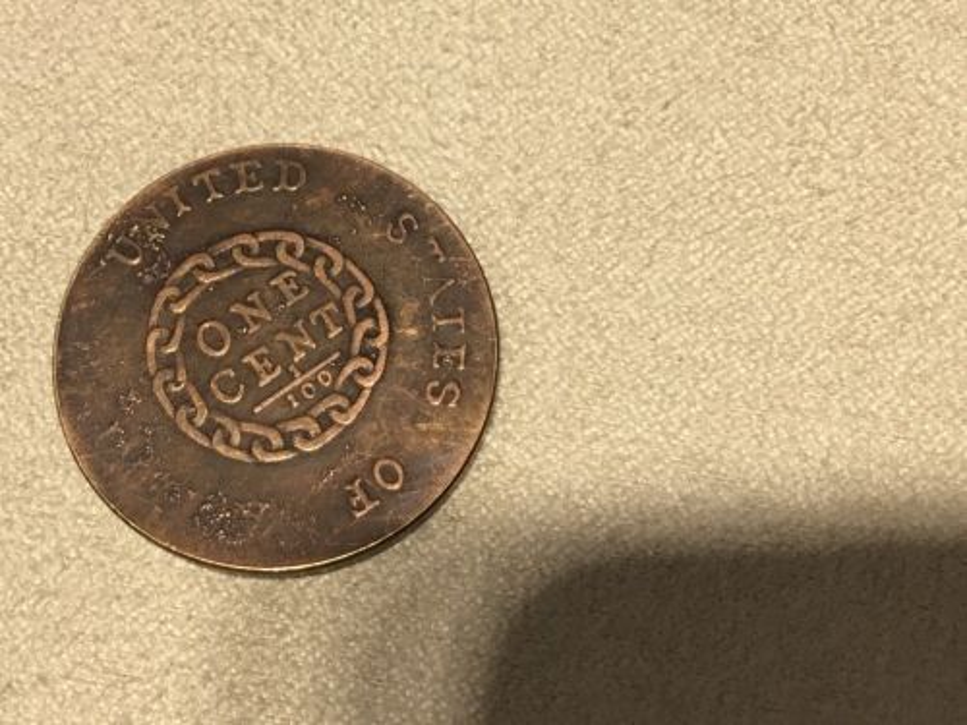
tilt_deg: -76.5
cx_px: 484
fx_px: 866
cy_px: 362
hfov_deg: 58.4
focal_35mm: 31
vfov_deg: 45.4
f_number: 2.4
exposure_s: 1/100
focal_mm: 3.3
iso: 25
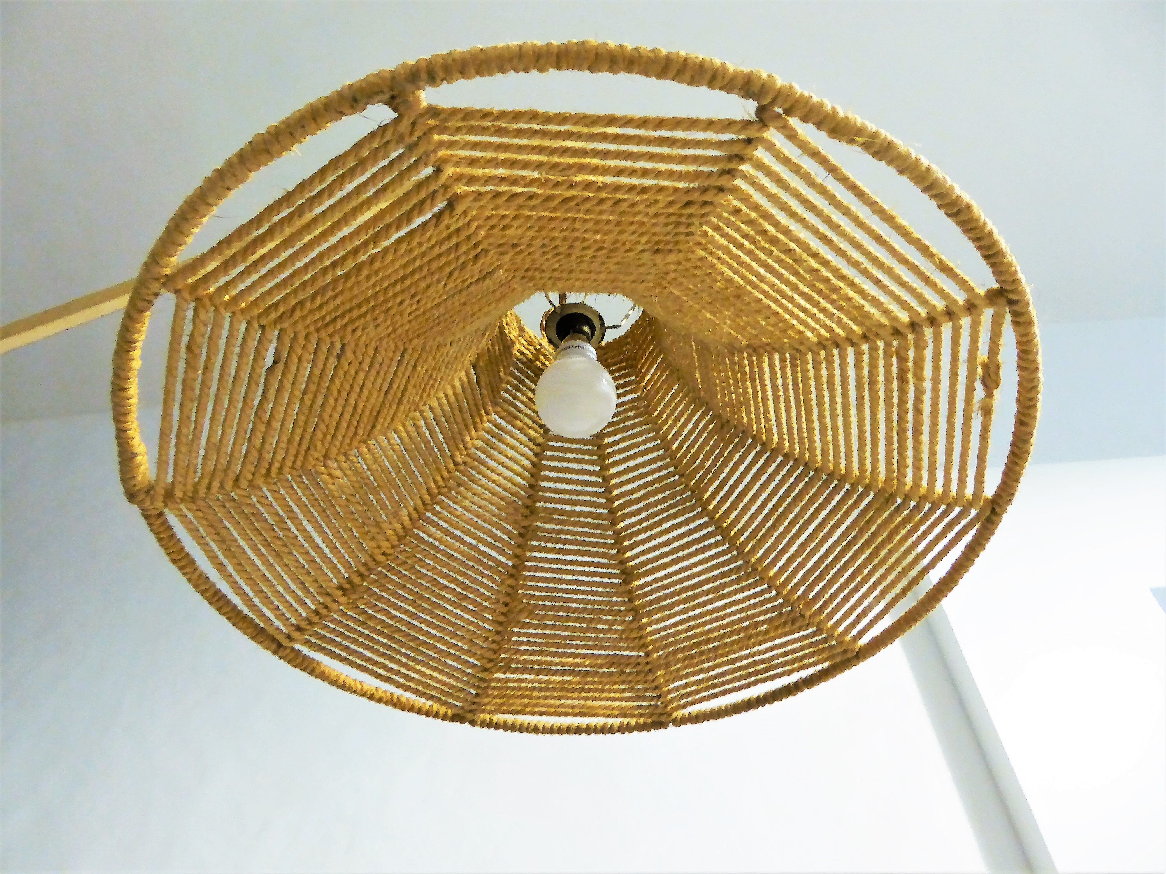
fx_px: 842
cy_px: 437
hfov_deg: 69.4
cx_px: 583
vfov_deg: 54.9
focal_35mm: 25
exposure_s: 1/5
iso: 400
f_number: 3.3
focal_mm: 4.3
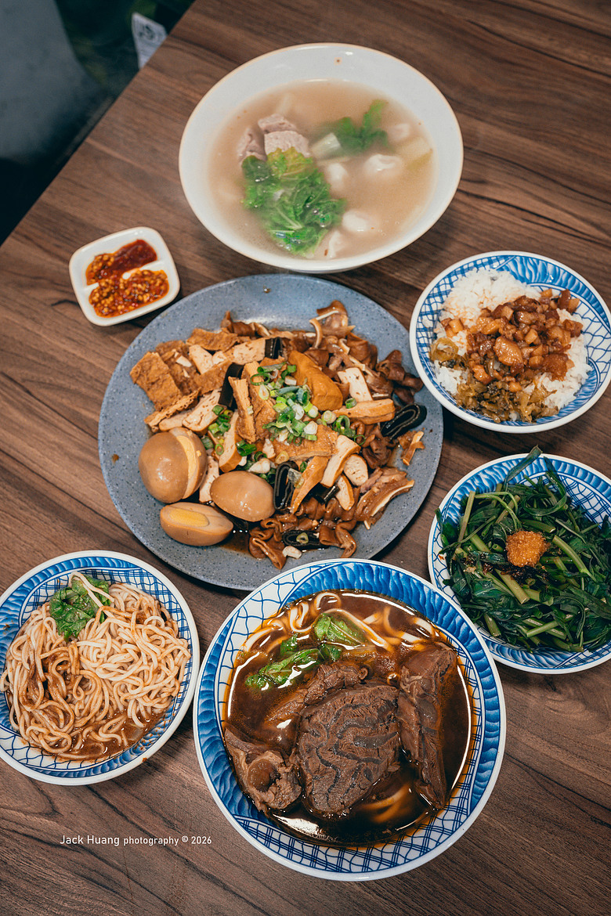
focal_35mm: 35
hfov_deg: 37.9
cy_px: 458
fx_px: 891
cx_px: 306
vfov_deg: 54.4
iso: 1400
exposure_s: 1/60
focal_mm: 35
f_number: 5
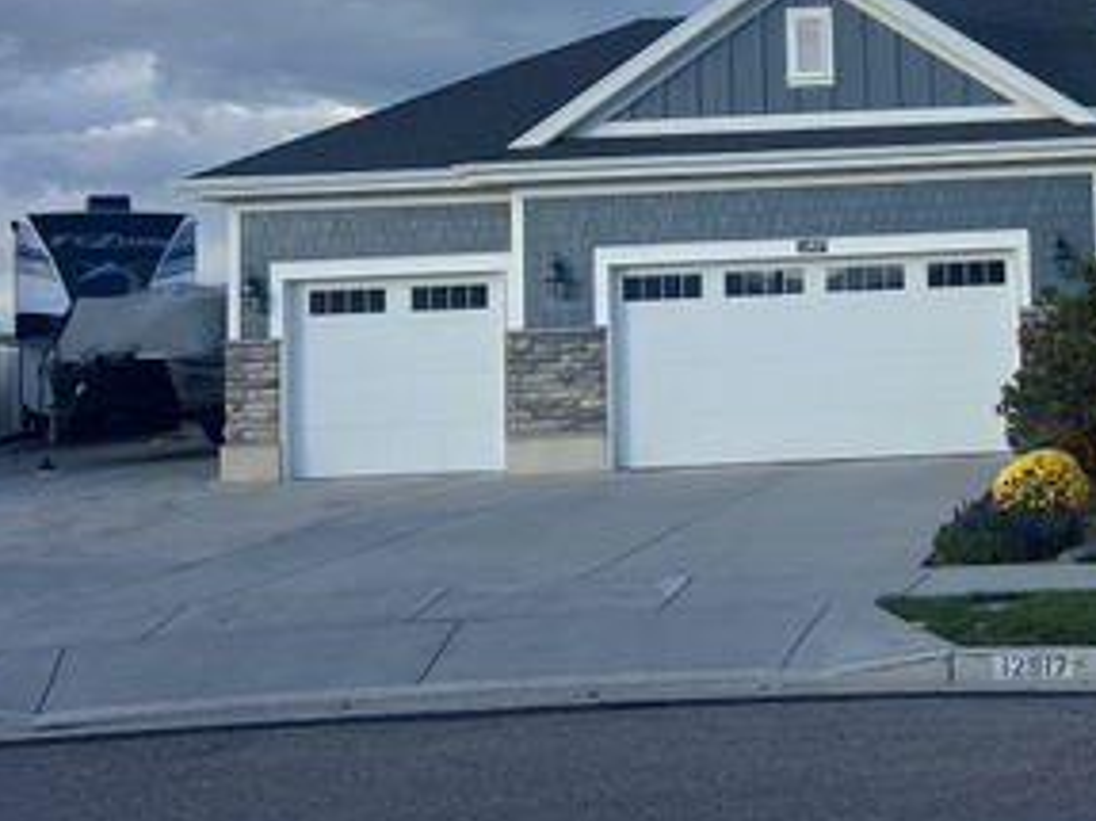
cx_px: 1088
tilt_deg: +6.2
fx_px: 1836
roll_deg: +2.3
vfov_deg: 24.8
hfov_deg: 30.9
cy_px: 160
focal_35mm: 58
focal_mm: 5.7
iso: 50
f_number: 1.5
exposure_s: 1/2083
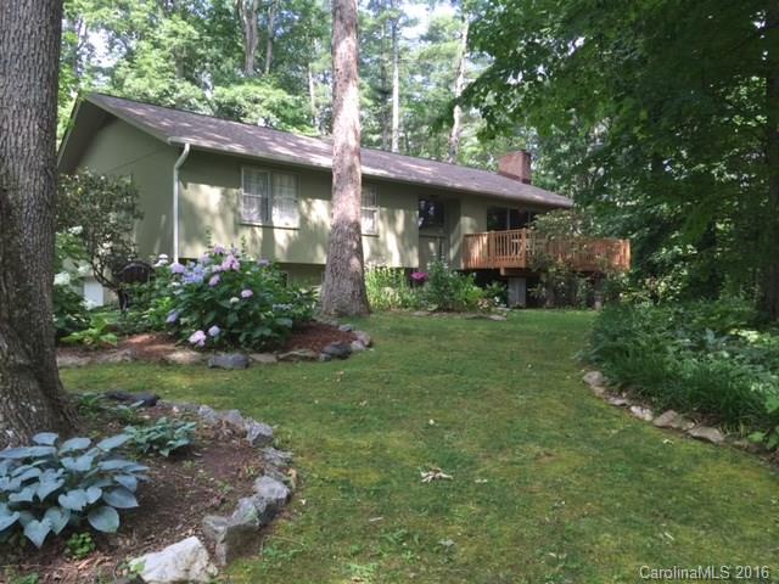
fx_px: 653
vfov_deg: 48.2
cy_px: 292
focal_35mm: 29
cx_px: 390
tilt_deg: +0.2
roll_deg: -1.4
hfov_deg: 61.7
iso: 32
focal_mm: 4.15
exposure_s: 1/128
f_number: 2.2
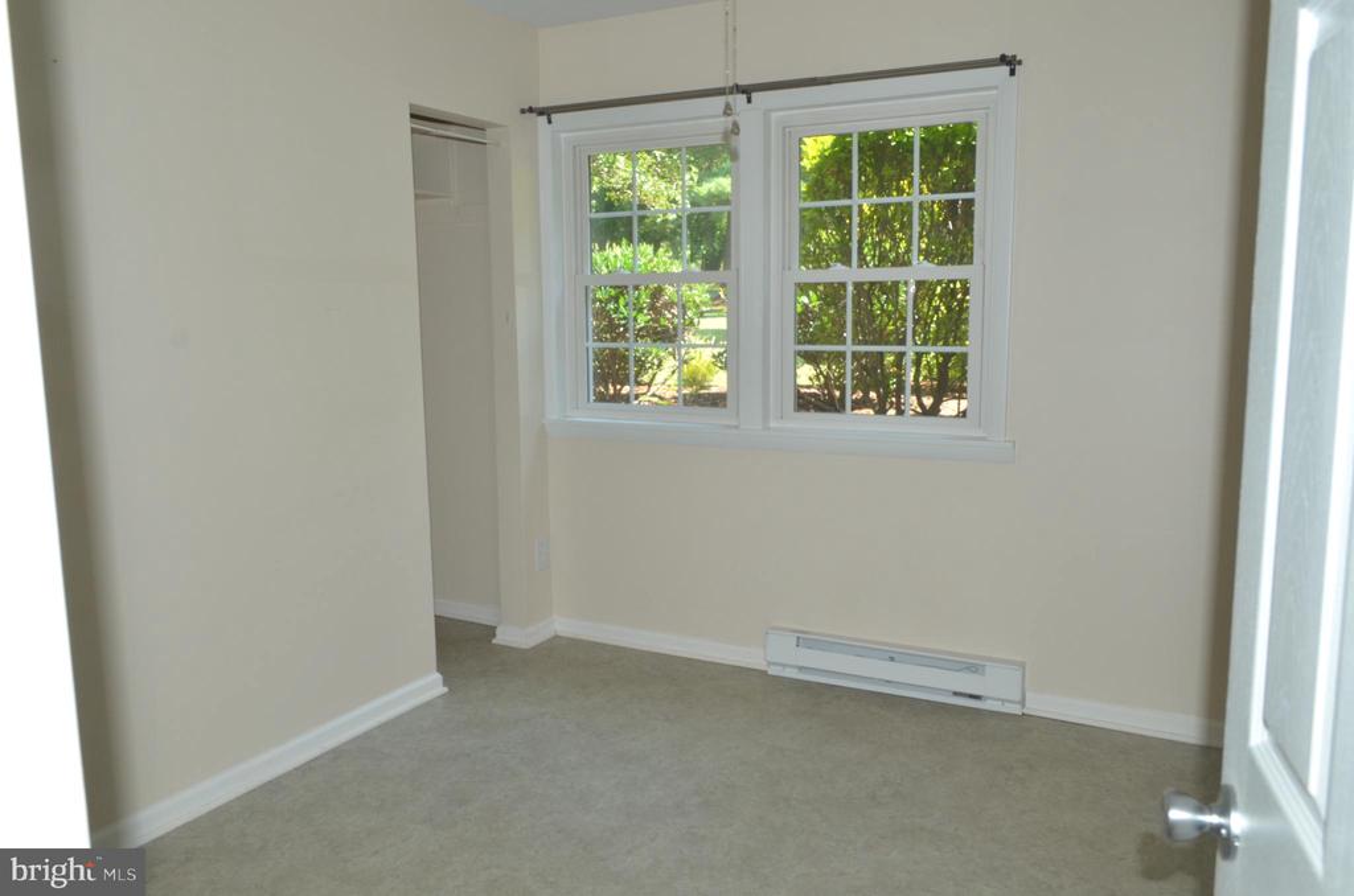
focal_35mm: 27
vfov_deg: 47.7
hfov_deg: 67.5
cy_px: 448
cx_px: 677
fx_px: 1013
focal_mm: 18
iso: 400
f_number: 8
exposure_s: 1/60
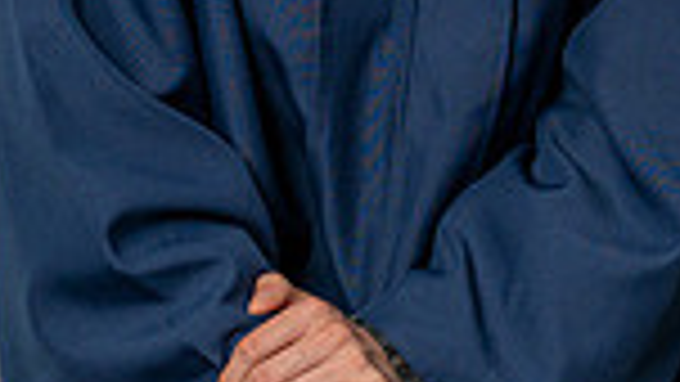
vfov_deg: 4.8
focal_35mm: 251
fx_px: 4527
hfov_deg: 8.6
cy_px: -282
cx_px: 421
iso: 200
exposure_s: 1/200
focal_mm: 51
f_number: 4
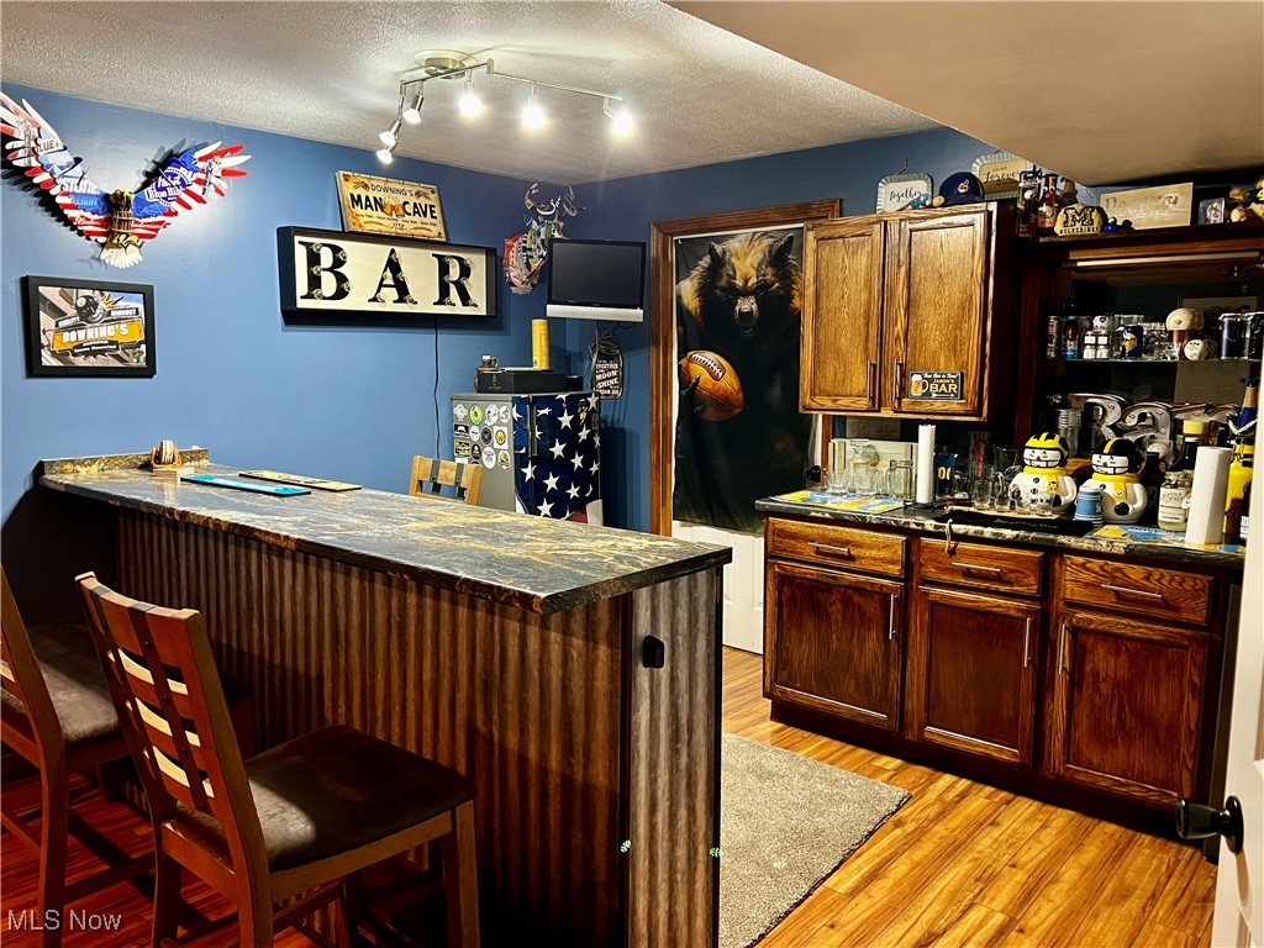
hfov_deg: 67.3
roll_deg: -0.2
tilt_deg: -7.8
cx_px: 632
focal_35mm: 26
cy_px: 474
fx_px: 949
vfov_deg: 53.1
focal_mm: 5.7
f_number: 1.5
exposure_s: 1/40
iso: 400
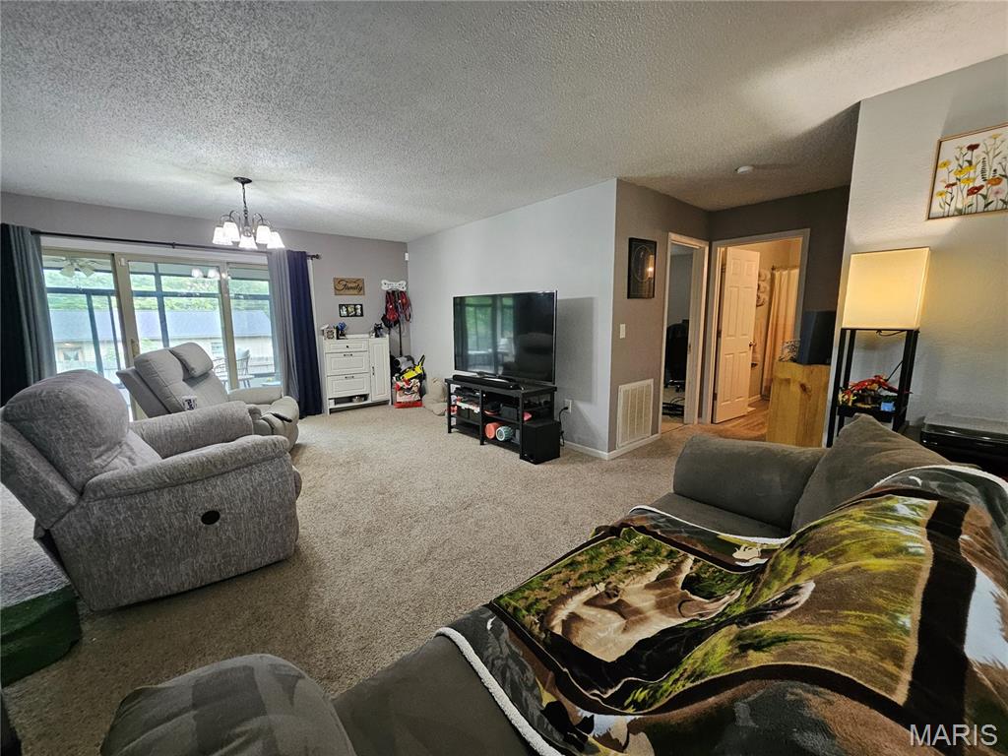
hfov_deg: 106.2
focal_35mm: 13
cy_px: 378
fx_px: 379
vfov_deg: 89.9
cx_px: 504
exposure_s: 1/60
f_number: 2.2
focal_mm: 1.74
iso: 250
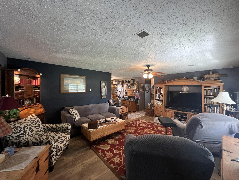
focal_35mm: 13
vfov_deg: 89.9
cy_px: 90
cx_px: 120
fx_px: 90
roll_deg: -0.4
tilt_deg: +0.2
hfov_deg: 106.2
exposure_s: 1/60
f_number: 1.8
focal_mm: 1.57
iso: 640
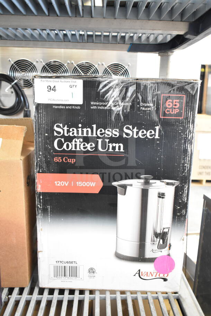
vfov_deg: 57.2
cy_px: 158
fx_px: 290
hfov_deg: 40.0
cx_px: 106
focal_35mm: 33
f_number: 3.8
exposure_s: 1/30
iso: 2500
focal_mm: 22
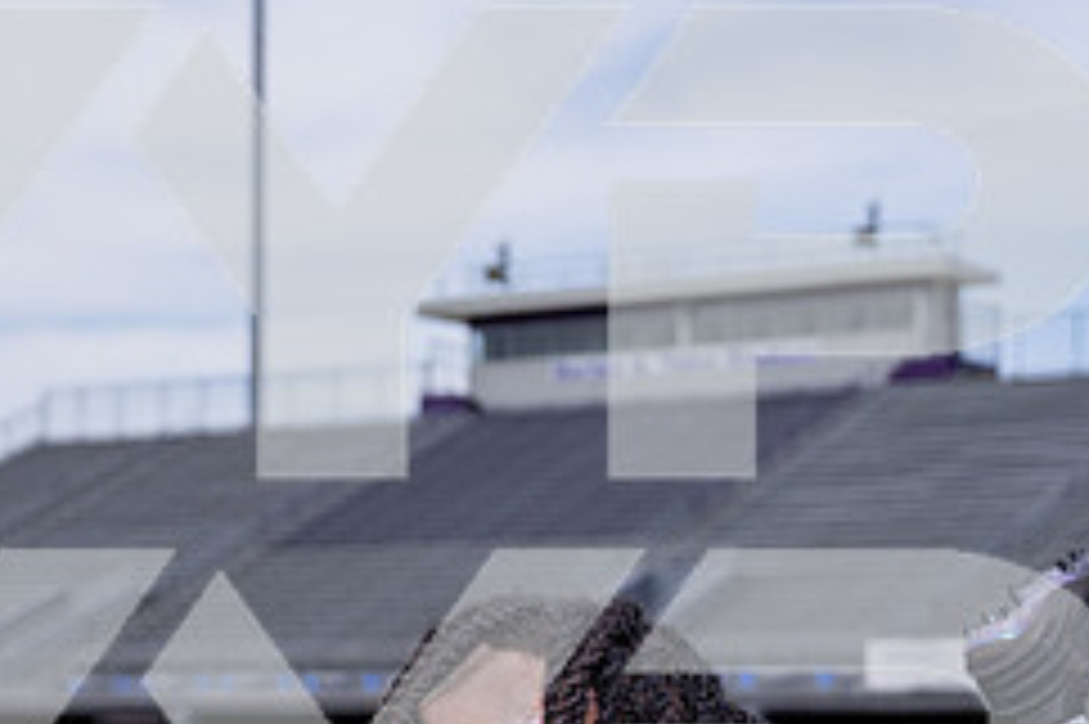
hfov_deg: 19.7
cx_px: 536
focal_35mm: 104
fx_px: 3144
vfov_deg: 12.9
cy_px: 789
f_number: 4
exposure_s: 1/1250
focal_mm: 43
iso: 100
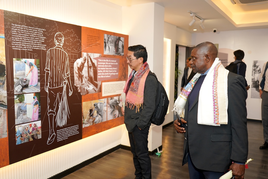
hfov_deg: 60.3
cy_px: 90
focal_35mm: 31
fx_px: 231
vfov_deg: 42.3
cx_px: 134
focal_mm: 31
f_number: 4
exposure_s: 1/160
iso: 500
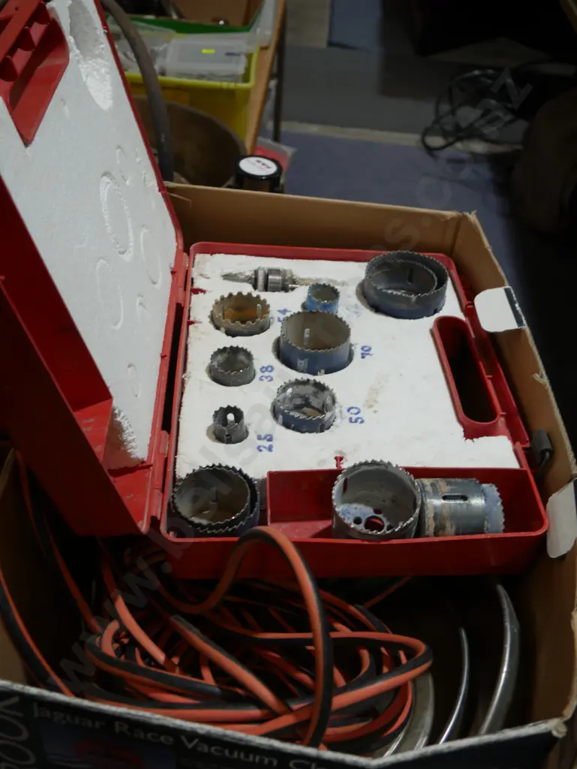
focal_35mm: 36
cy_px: 384
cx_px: 288
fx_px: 799
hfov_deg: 39.7
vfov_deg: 51.3
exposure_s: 1/125
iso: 200
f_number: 4
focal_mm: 18
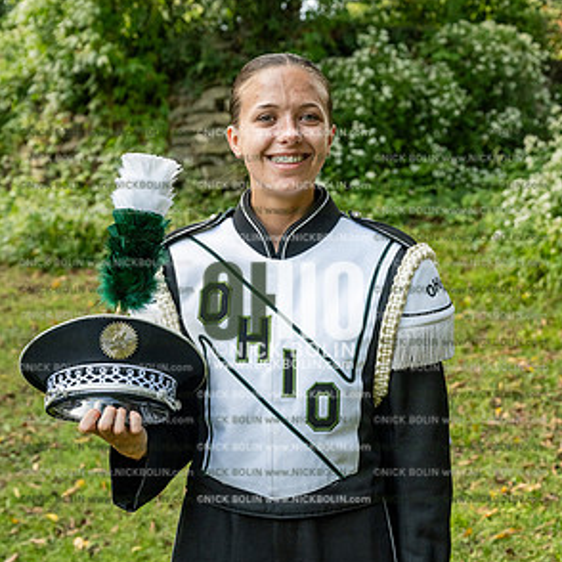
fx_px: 1267
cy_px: 315
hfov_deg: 25.0
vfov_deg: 25.0
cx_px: 283
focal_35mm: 69
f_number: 5.6
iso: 1250
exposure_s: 1/800
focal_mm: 53
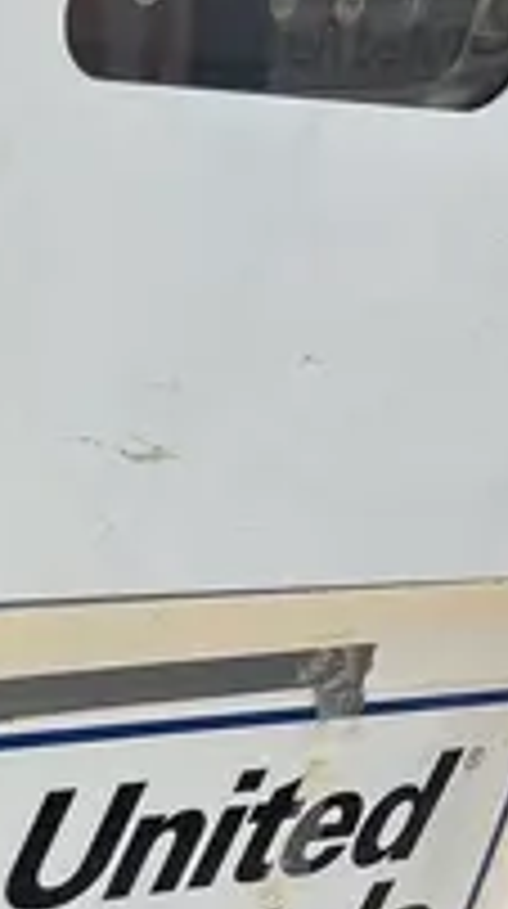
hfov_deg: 10.5
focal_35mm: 103
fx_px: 2477
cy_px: 925
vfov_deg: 20.1
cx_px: -593
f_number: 1.6
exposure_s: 1/1248
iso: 50
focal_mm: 5.96
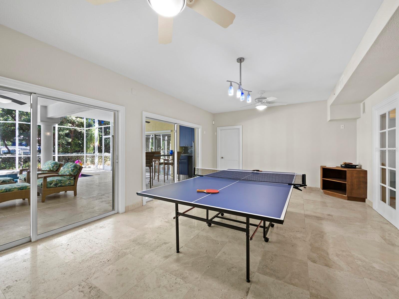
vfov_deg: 85.7
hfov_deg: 102.0
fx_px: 161
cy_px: 150
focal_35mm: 14
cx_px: 200
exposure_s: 1/4
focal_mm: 7
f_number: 7.1
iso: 400
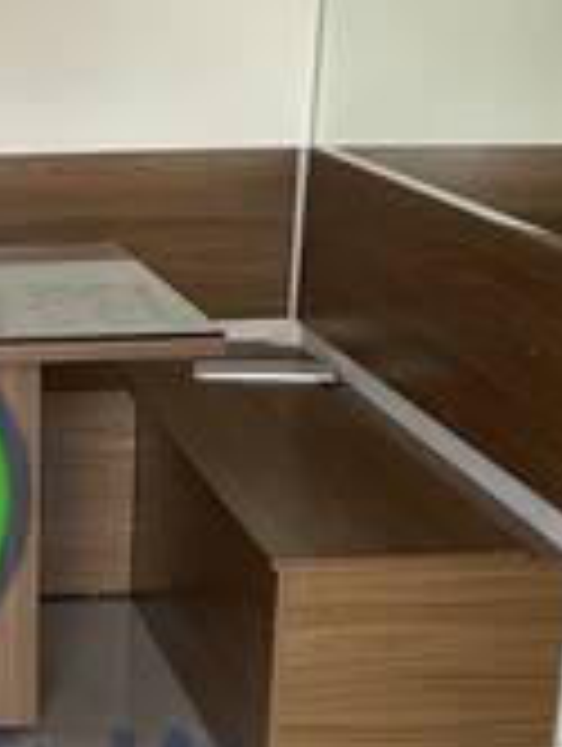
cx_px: -166
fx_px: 1965
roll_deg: -0.2
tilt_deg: -19.9
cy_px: 626
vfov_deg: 21.2
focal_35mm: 91
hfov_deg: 15.5
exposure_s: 1/99
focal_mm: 2.22
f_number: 2.2
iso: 50
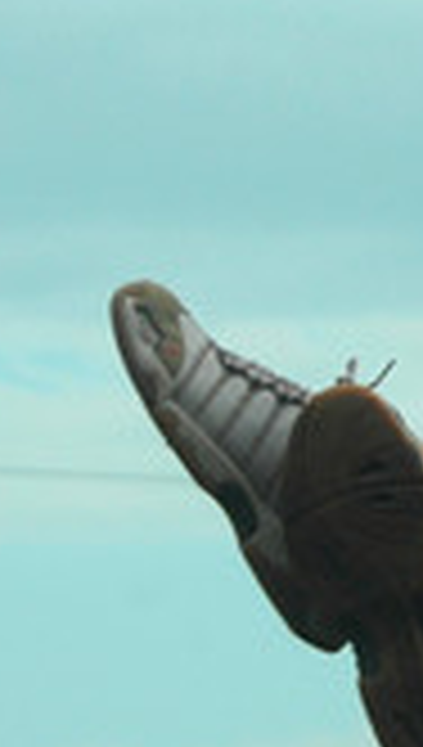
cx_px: 976
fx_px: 7241
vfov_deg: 5.9
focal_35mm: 365
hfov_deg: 3.3
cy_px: 245
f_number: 8
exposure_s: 1/1000
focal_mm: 86
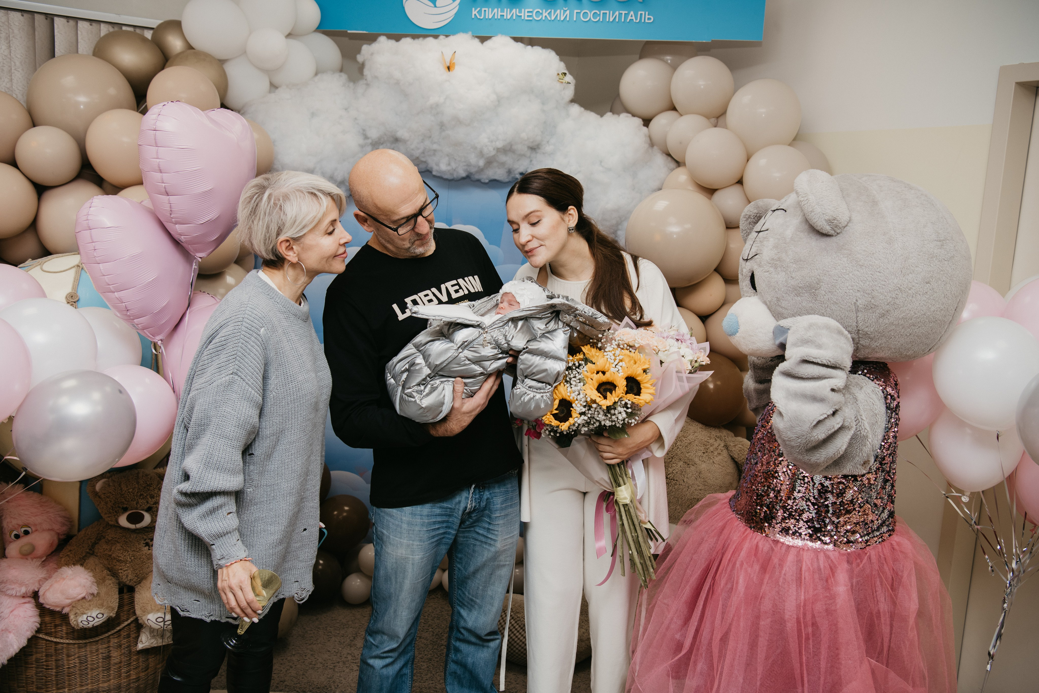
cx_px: 520
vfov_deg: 39.6
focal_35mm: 33
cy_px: 346
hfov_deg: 56.7
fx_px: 962
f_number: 4
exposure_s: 1/160
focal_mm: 32
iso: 200
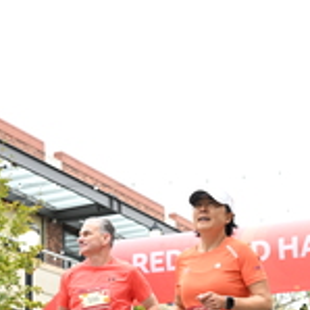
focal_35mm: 97
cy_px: 310
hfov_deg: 17.9
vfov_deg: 17.5
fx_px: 983
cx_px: 211
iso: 2000
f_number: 4
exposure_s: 1/640
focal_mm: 31
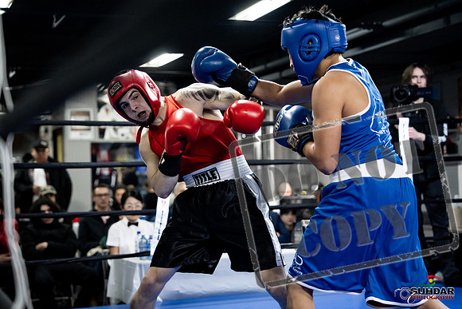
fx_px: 899
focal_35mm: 70
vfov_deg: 19.5
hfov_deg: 28.8
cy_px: 154
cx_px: 231
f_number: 2.8
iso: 8000
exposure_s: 1/1000
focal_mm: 70
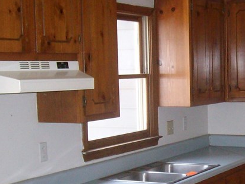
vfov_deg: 16.8
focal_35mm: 87
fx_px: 616
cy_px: 150
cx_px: 227
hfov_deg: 21.9
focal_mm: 5.8
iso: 200
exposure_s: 1/40
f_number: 2.8
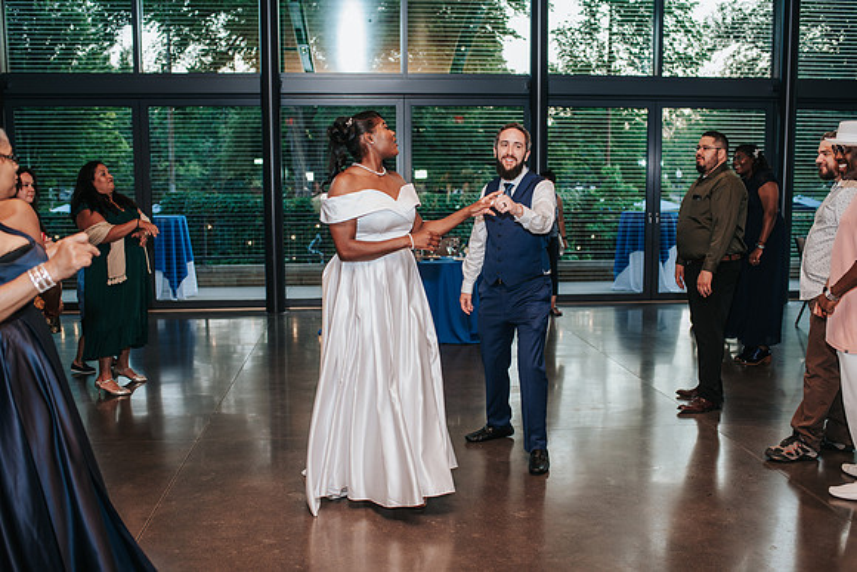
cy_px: 304
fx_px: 886
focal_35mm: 37
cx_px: 440
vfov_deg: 35.8
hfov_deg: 51.6
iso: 400
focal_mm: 35
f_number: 2.8
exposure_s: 1/160
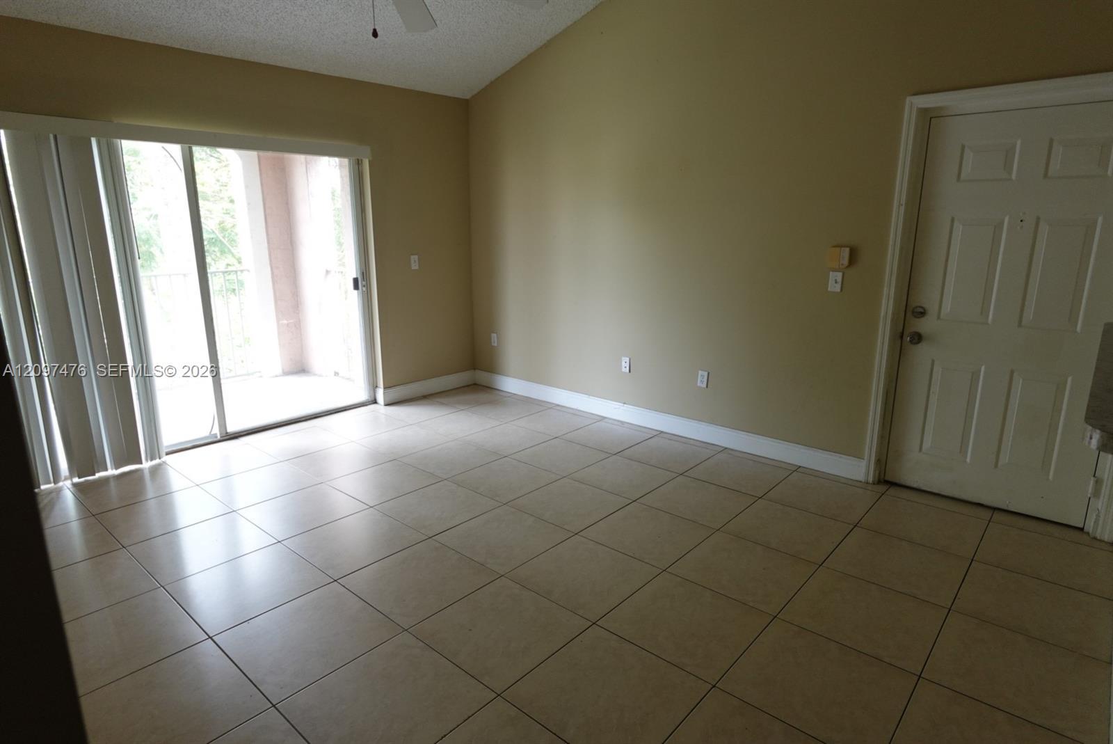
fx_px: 619
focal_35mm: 20
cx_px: 556
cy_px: 372
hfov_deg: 83.9
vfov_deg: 62.0
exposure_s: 1/80
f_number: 2
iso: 320
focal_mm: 7.6
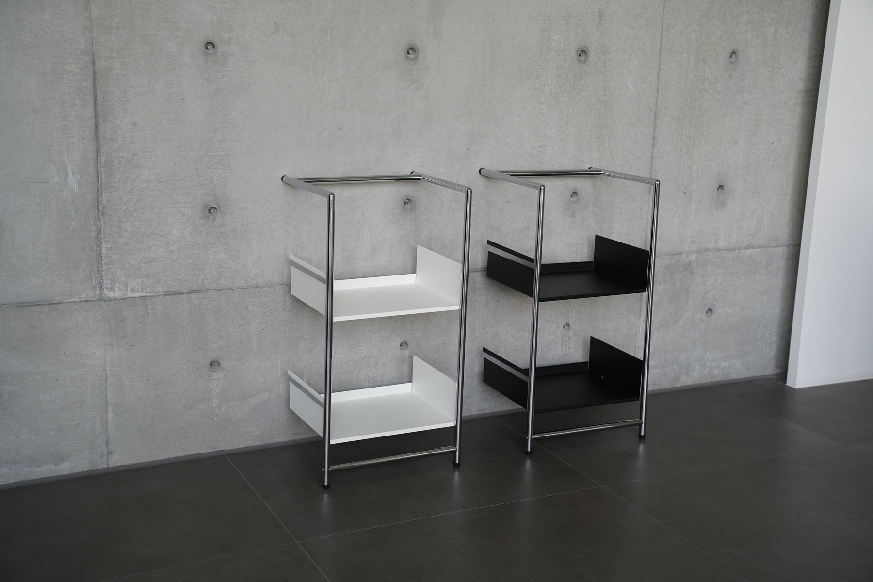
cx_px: 436
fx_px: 1697
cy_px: 291
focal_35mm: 70
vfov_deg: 19.5
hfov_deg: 28.8
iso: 400
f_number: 4
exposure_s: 1/160
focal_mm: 70
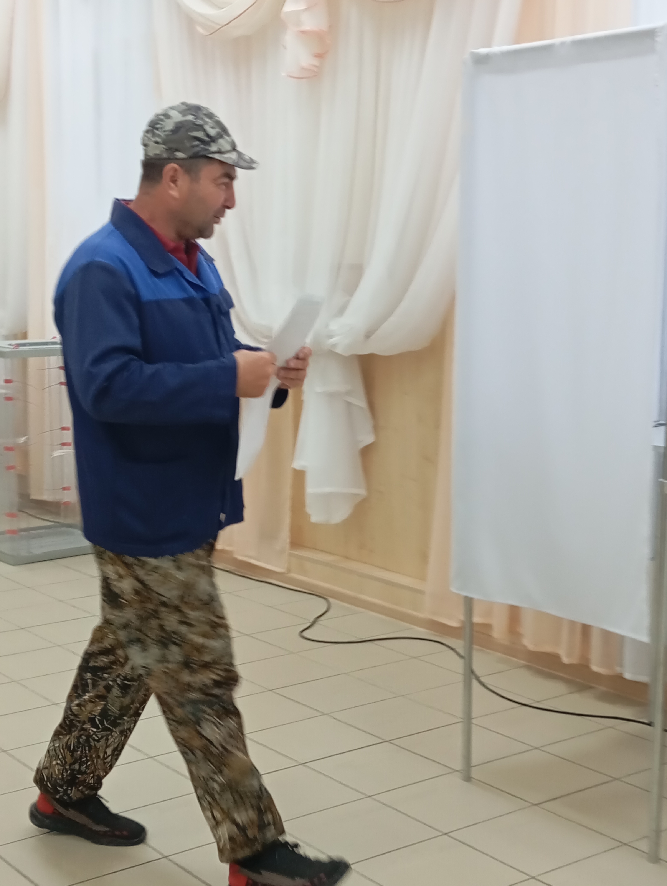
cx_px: 334
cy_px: 443
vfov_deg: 34.3
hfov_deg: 26.2
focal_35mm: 56
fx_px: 1435
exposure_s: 1/50
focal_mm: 4.22
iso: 607
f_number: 1.8
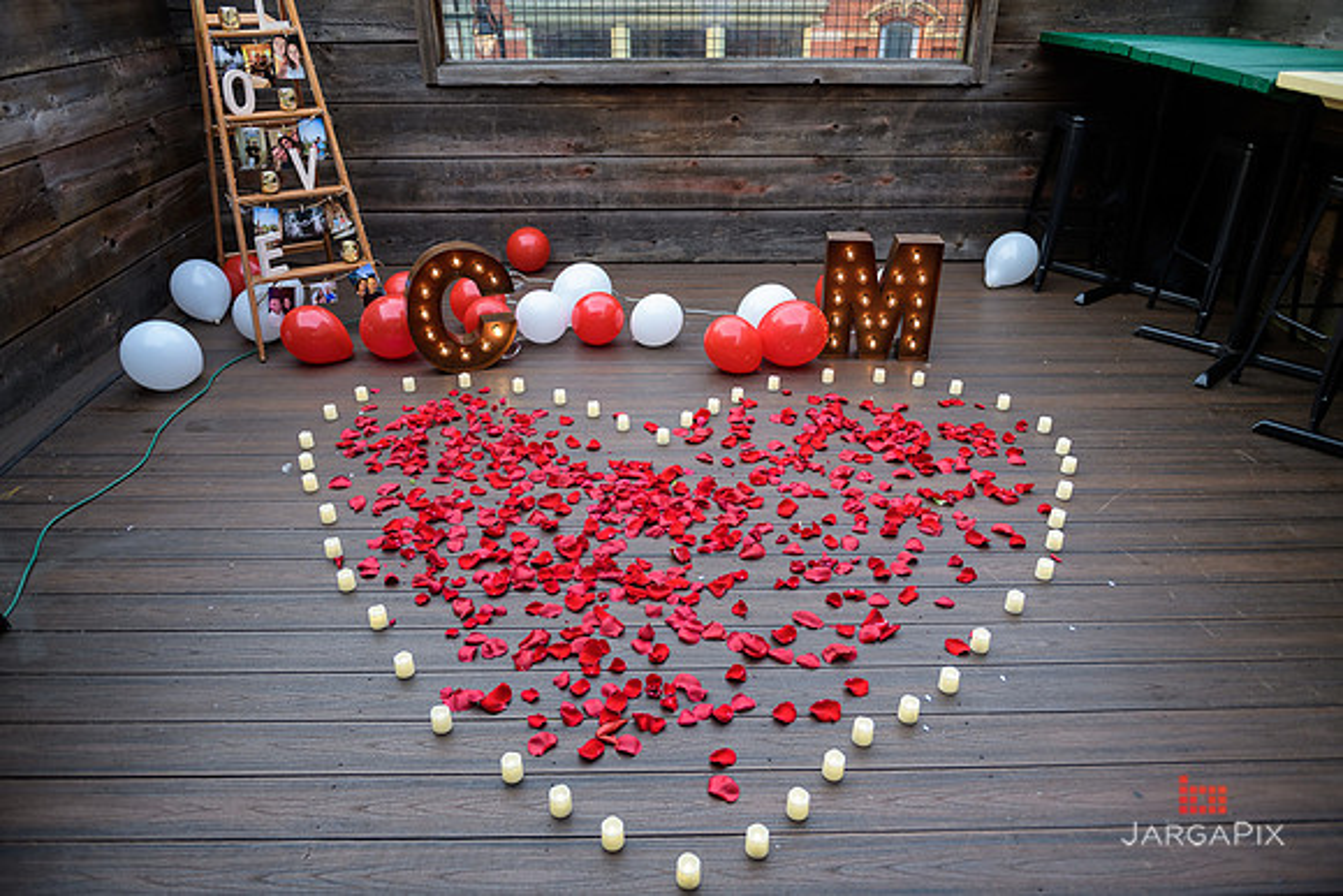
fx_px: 896
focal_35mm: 24
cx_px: 672
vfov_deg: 53.2
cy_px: 448
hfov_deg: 73.7
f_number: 3.2
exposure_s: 1/160
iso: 400
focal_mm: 24
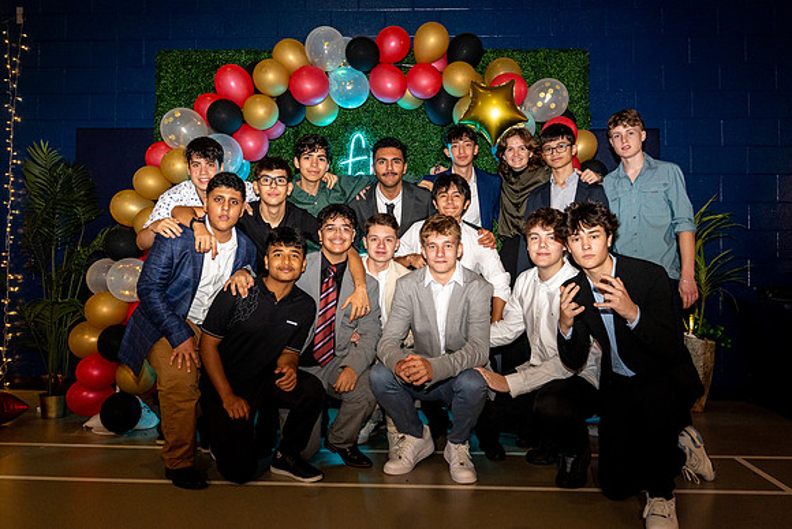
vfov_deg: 44.3
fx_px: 649
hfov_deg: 62.7
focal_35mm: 30
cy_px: 247
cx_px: 400
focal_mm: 25
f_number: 4
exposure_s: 1/80
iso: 1250
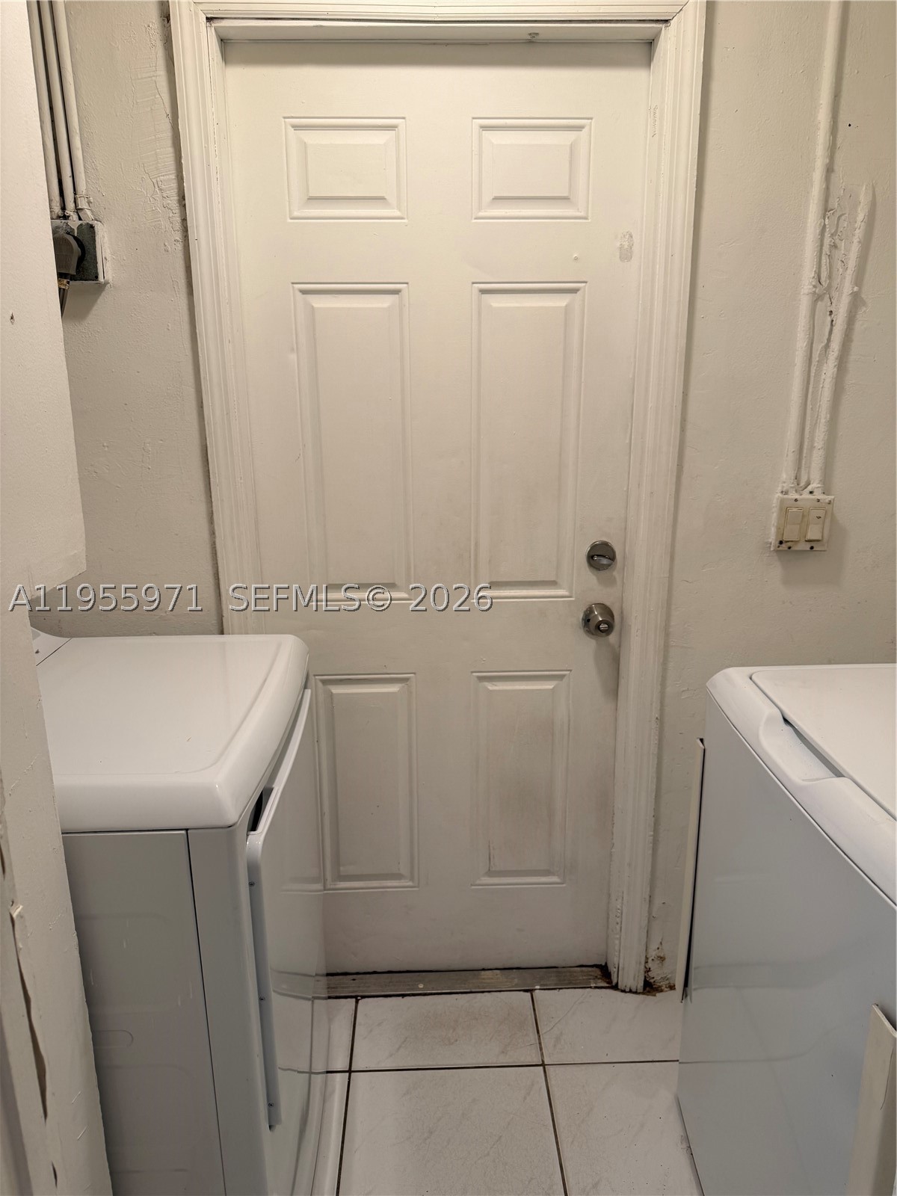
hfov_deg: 56.8
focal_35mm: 24
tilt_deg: -14.6
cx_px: 448
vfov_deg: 71.6
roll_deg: +0.5
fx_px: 829
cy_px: 598
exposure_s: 1/120
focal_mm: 6.76
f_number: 1.78
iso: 100
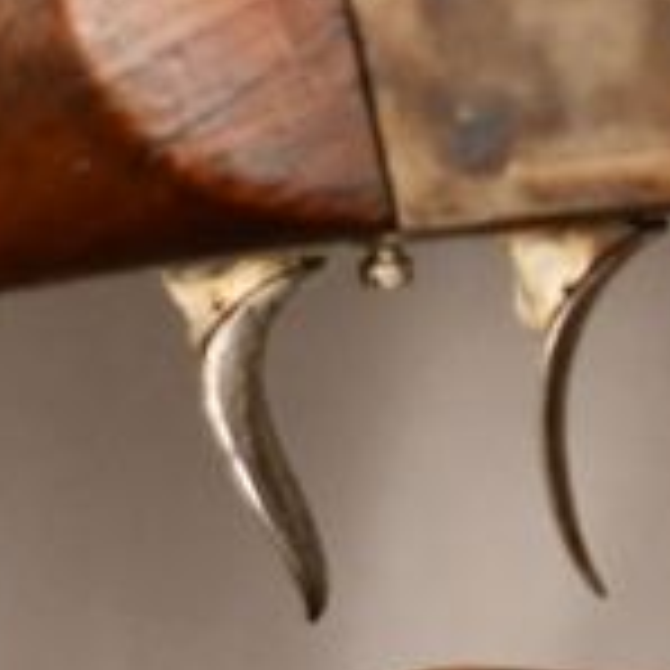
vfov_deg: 3.3
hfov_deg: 3.3
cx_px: 1385
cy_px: -7
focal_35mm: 527
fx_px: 11540
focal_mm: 60
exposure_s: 1/250
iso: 2200
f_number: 3.2
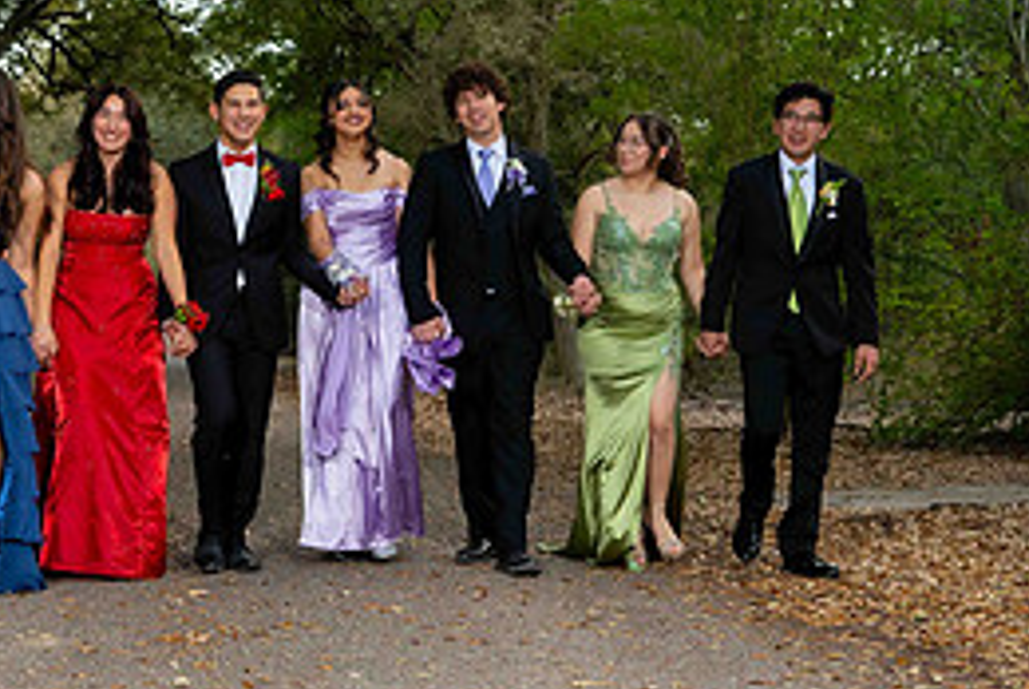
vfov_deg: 17.5
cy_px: 244
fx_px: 2232
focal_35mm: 78
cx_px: 119
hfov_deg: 25.2
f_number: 3.2
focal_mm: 35
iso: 250
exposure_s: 1/200
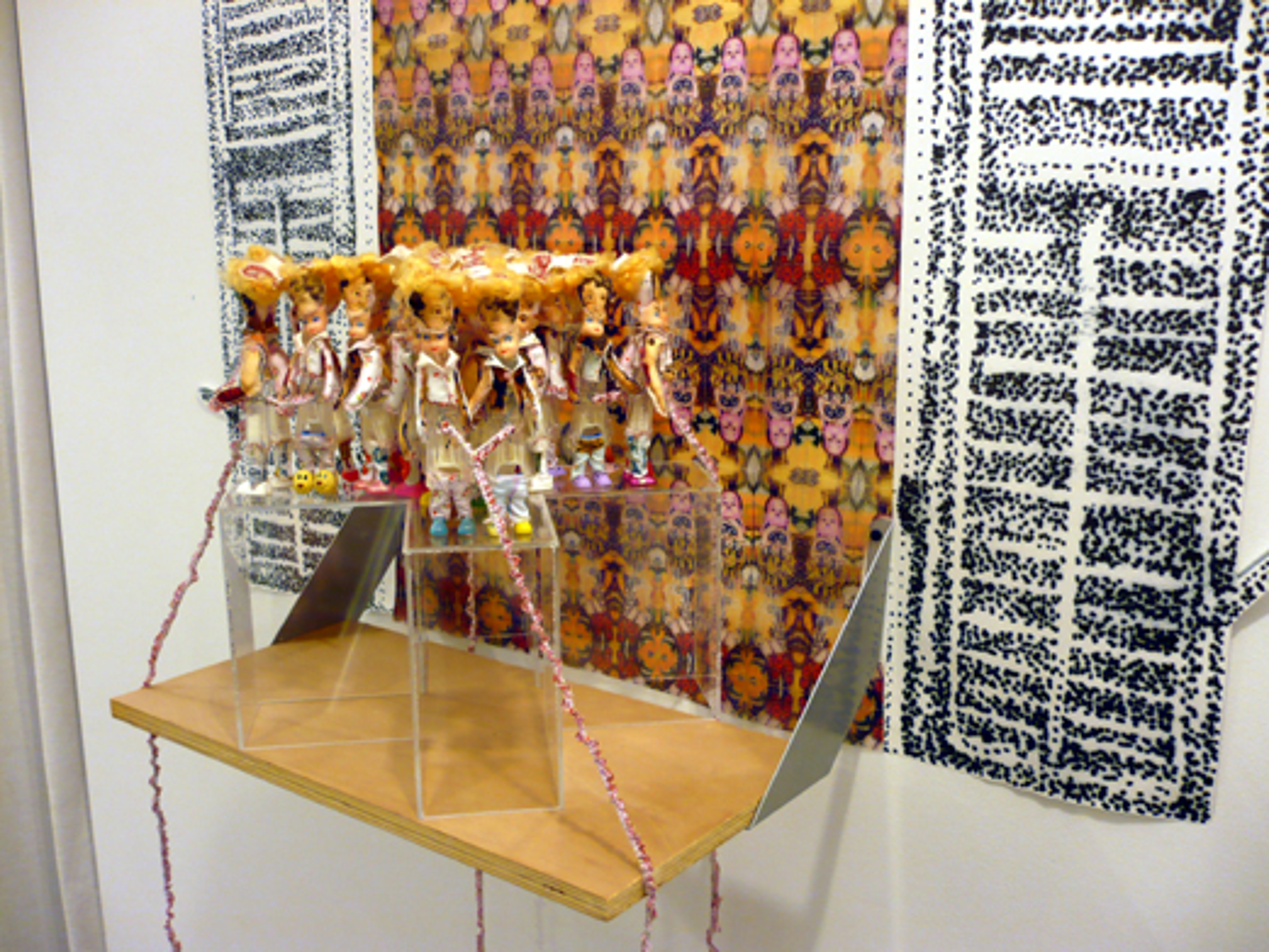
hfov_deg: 52.6
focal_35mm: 35
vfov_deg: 40.7
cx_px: 634
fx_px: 1283
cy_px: 476
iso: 200
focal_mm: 5.8
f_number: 2.8
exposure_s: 1/15
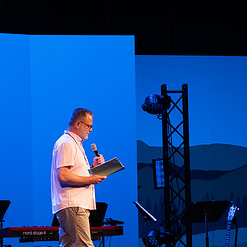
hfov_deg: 3.8
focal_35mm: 456
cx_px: 123
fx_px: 3681
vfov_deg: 3.8
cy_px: 218
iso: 5000
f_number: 4
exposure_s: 1/300
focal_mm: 196
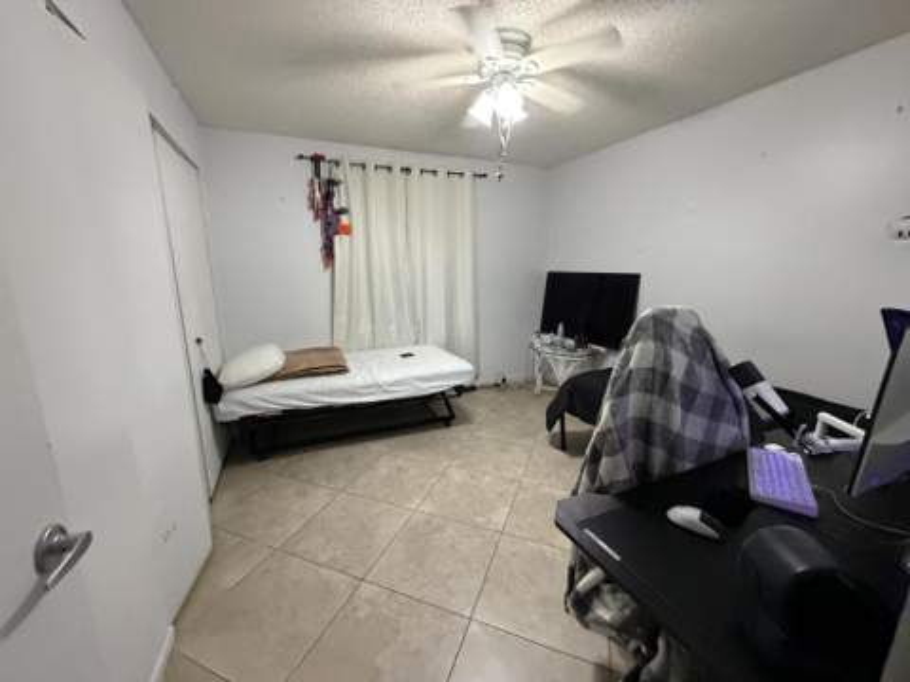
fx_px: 368
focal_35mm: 14
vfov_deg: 85.7
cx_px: 455
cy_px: 341
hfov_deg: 102.1
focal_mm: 2.22
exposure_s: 1/60
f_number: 2.2
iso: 800
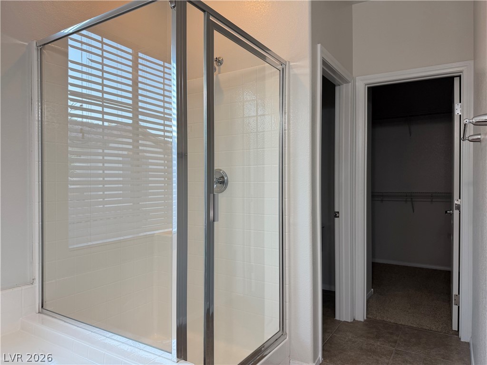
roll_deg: +0.2
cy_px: 182
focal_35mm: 24
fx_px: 338
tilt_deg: -0.2
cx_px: 244
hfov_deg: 71.6
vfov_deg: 56.8
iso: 100
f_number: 1.78
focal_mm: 6.76
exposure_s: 1/120
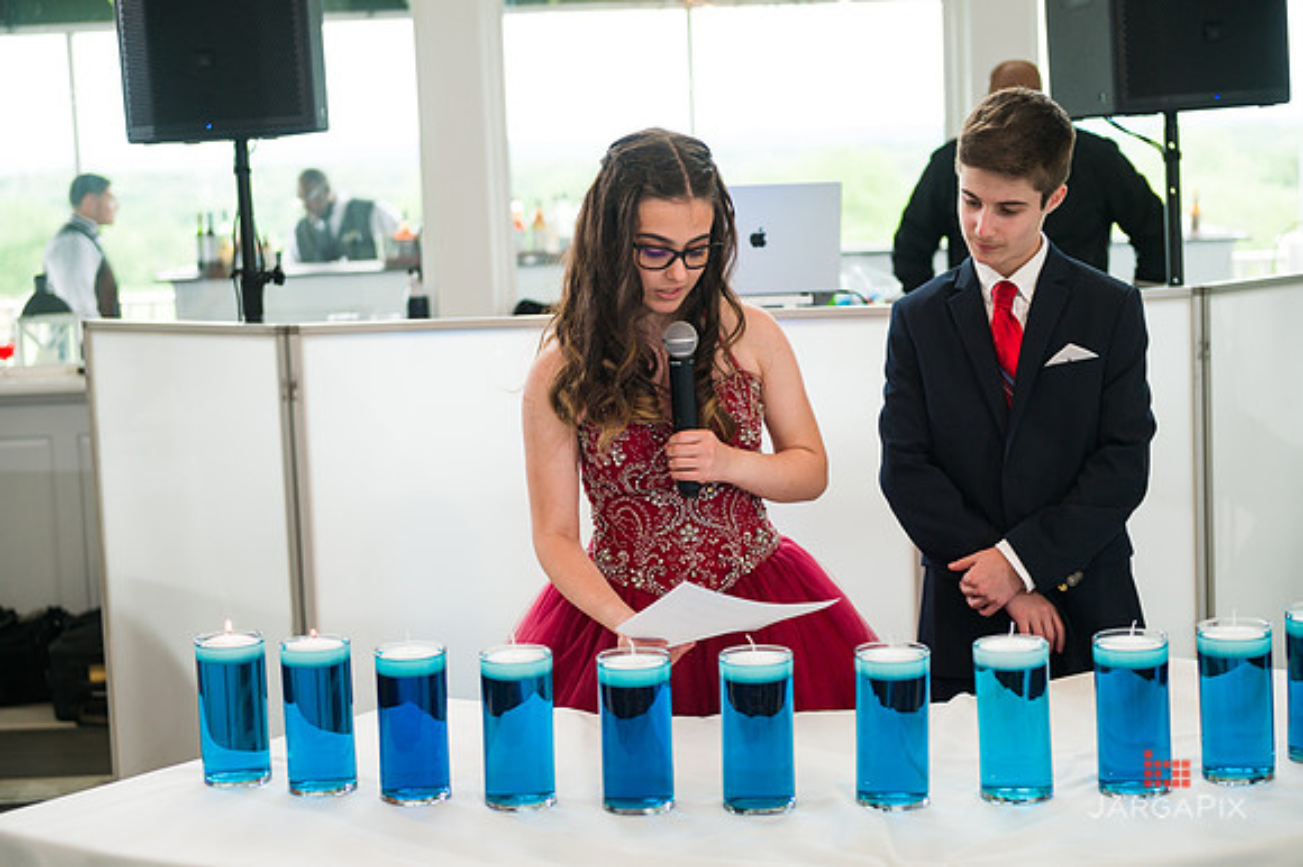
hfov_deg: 30.5
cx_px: 652
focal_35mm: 66
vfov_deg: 20.6
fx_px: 2387
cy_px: 434
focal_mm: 66
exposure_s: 1/200
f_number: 4
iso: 400
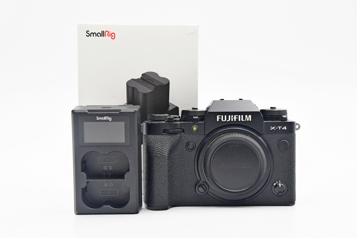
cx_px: 178
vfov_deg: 23.8
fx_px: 565
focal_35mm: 57
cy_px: 119
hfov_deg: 35.1
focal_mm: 38
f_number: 8
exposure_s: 1/100
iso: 1600
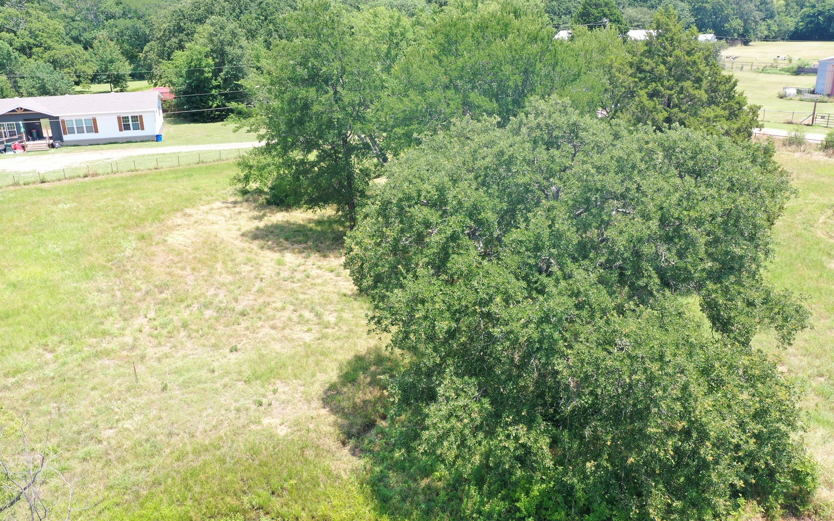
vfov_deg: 38.3
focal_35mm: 33
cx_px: 419
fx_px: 750
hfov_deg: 58.1
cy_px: 267
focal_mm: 10.26
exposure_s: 1/200
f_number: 4.5
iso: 100
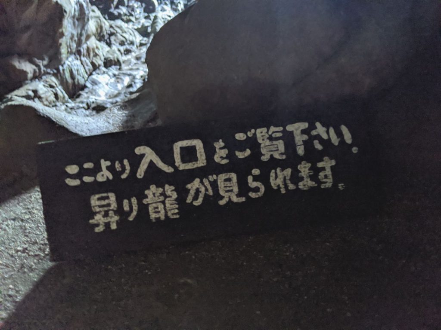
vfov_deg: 51.4
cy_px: 165
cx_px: 220
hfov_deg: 65.3
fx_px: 344
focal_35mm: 27
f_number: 1.8
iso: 403
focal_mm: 4.44
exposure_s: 1/7.4
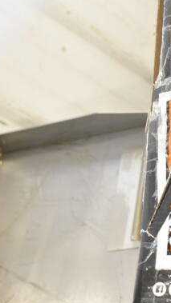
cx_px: 238
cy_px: 89
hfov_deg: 12.7
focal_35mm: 91
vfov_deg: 23.3
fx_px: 734
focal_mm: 24
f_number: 4.5
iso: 1600
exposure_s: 1/80
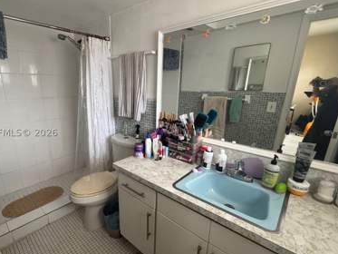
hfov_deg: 87.0
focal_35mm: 18
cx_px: 140
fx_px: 176
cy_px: 132
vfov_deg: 71.6
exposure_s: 1/60
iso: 320
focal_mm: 2.22
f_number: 2.2
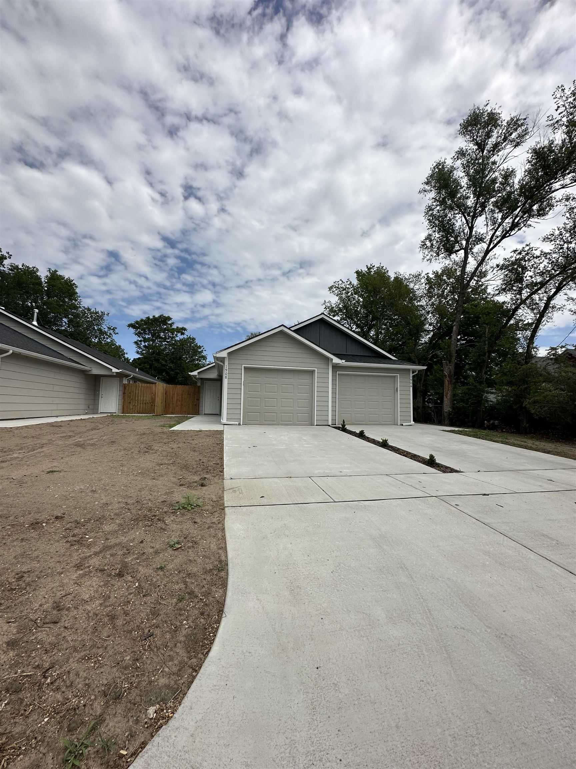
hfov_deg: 85.7
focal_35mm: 14
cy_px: 384
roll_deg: -1.3
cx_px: 288
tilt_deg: +4.2
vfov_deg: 102.1
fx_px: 311
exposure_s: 1/4464
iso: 50
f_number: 2.2
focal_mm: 2.22
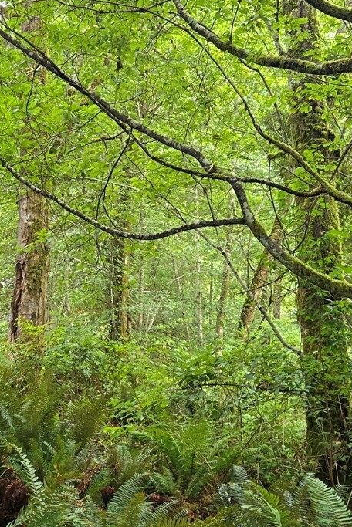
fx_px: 820
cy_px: 268
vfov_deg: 35.6
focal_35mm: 56
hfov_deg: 23.9
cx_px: 86
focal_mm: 5.4
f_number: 1.8
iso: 200
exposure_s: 1/180
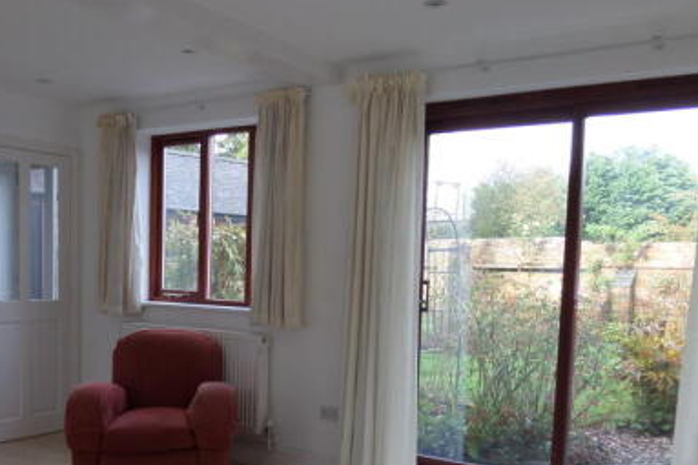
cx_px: 260
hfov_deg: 50.2
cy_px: 336
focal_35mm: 38
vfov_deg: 34.4
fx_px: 736
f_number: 3.2
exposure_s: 1/45
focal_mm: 4
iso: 80
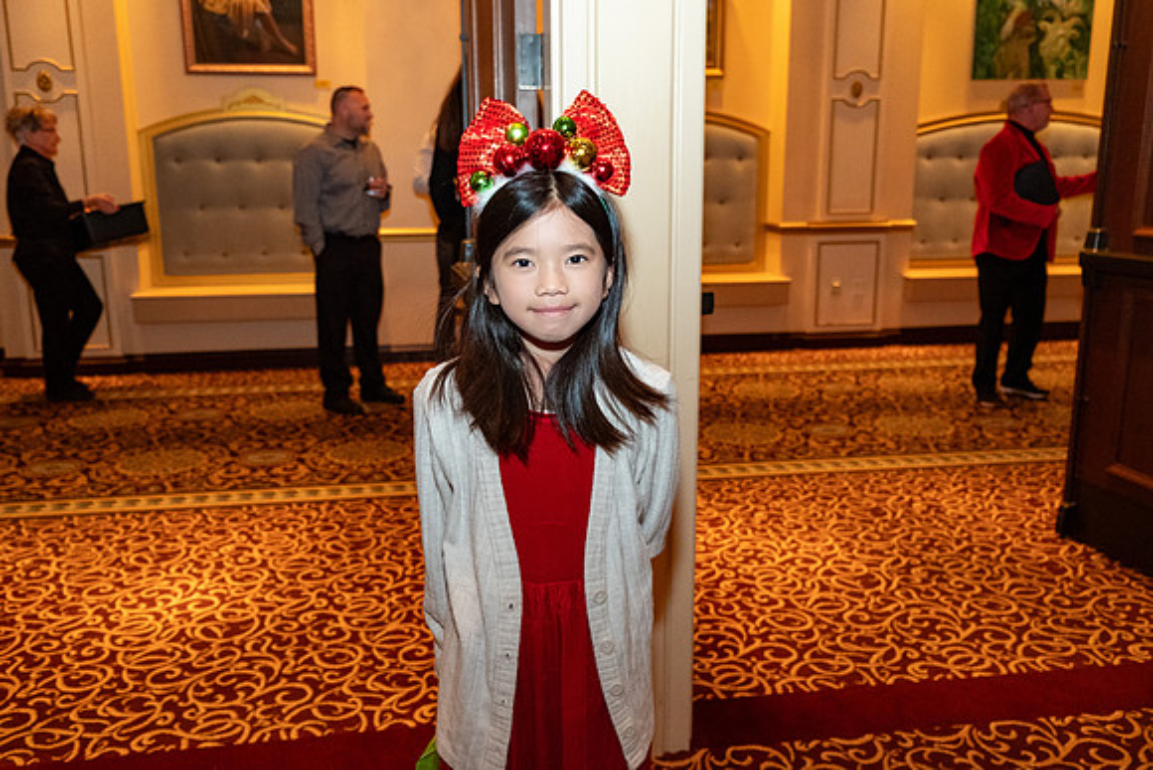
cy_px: 385
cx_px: 576
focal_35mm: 29
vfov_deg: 45.0
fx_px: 929
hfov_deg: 63.6
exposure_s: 1/125
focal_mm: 19.6
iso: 2500
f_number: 2.8
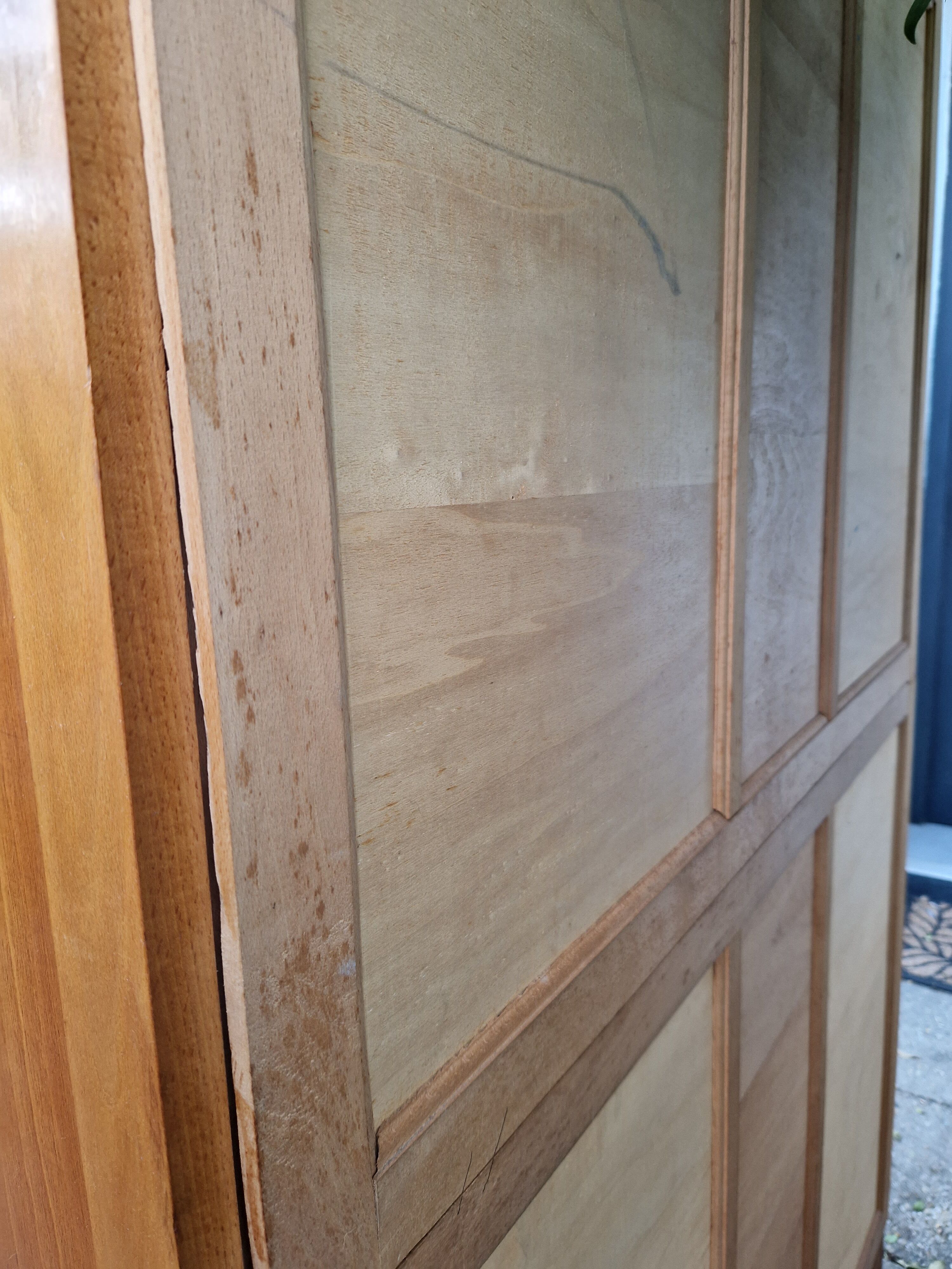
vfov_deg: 73.9
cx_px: 476
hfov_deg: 58.9
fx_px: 843
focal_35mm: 23
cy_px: 634
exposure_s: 1/100
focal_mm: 5.4
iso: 125
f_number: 1.8
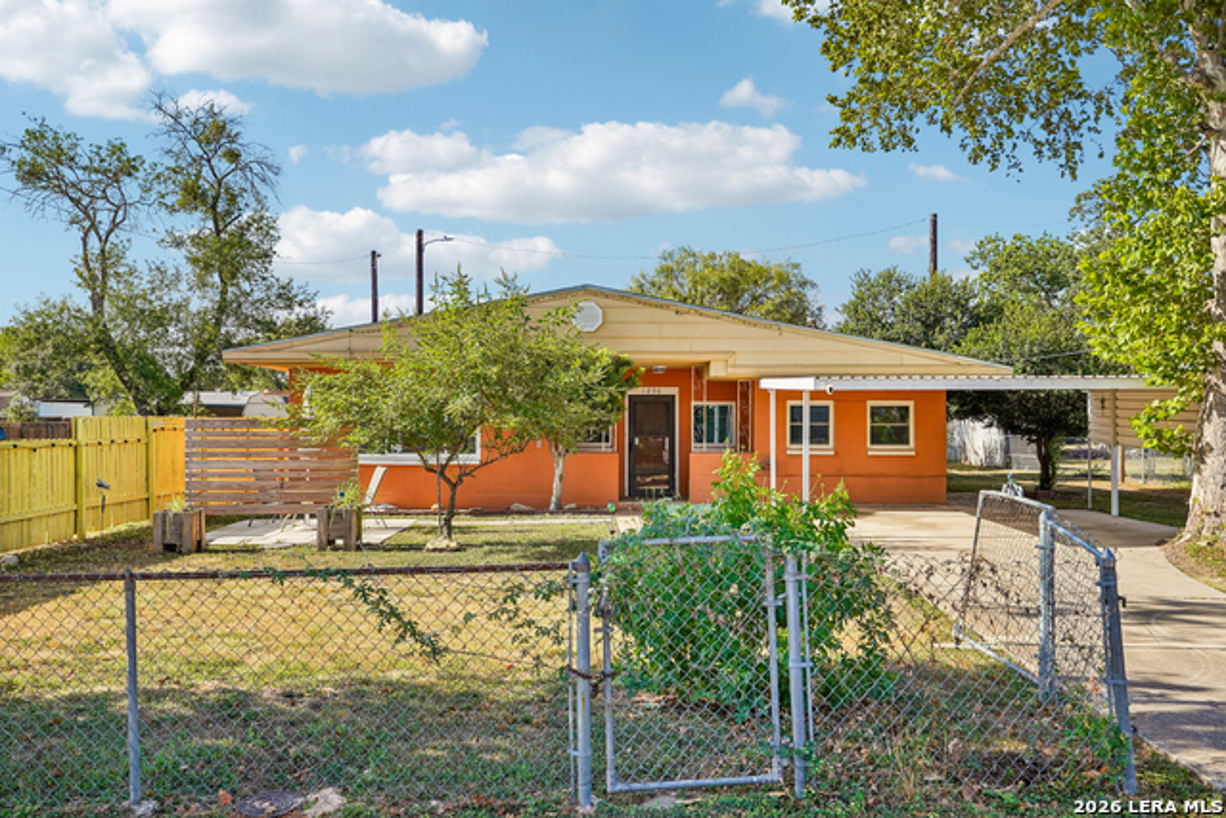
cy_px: 409
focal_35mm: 31
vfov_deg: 42.3
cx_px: 613
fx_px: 1056
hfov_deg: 60.3
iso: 100
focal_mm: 31
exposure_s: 1/200
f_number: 8
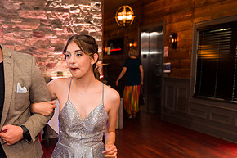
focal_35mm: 48
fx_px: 316
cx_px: 75
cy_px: 124
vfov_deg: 27.5
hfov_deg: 40.5
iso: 1250
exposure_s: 1/125
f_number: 3.2
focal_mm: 24
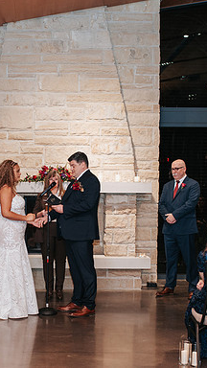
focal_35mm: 68
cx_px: 19
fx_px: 664
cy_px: 216
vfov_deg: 30.9
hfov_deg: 17.5
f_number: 2.8
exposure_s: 1/200
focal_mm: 35
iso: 1000
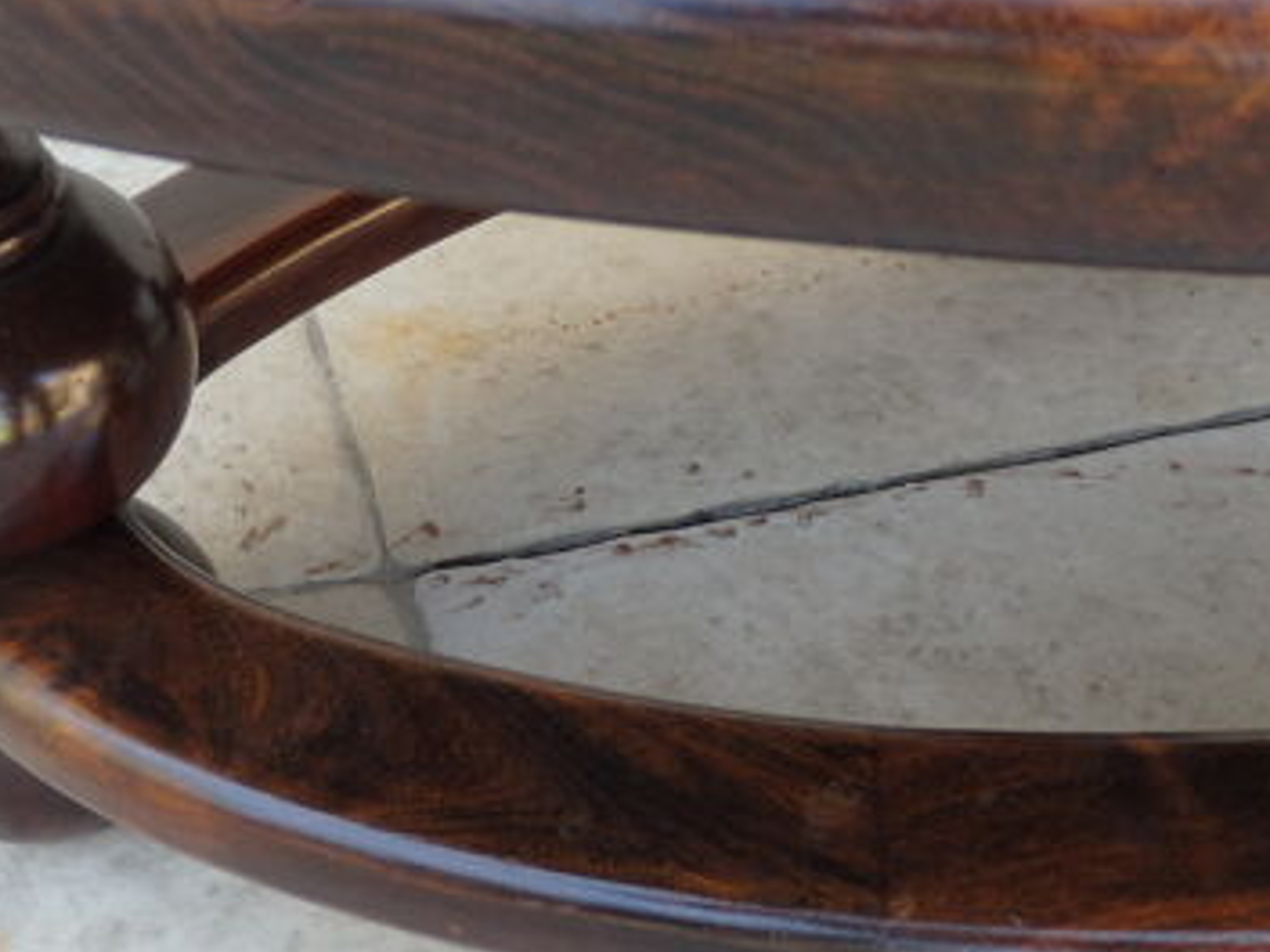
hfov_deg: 40.4
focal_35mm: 46
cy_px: 472
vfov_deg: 31.5
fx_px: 1688
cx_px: 372
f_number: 3.2
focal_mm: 5
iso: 125
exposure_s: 1/60
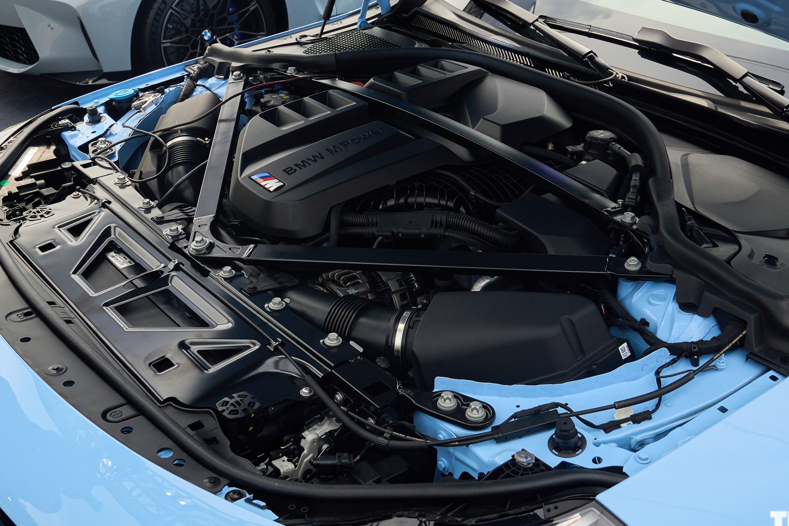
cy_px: 209
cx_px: 416
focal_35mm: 47
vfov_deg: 28.6
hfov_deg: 41.9
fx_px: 1030
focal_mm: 22
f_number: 7.1
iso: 640
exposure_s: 1/800
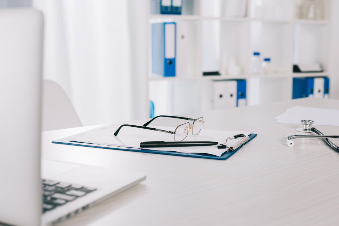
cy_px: 113
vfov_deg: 27.0
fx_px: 471
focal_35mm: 50
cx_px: 170
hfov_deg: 39.6
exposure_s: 1/160
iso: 100
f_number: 5.6
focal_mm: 50
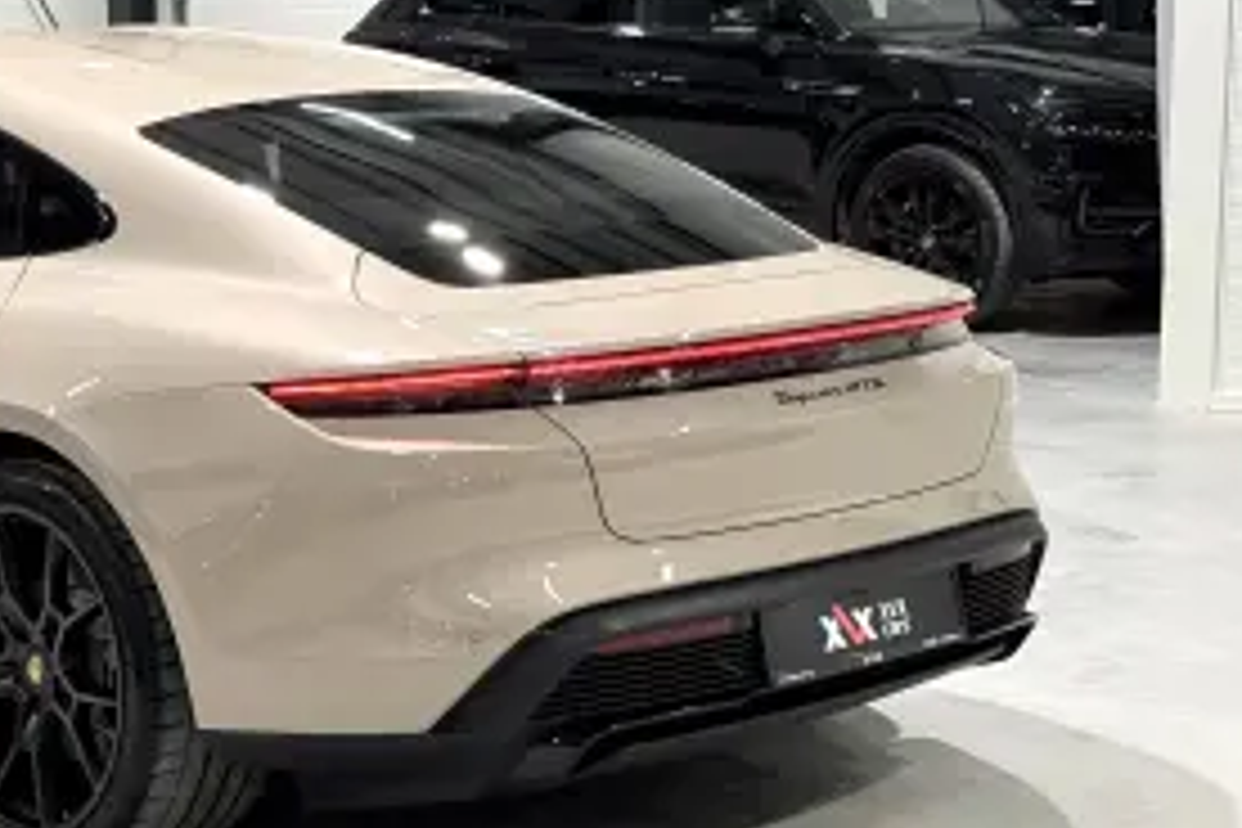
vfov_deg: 20.9
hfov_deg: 30.9
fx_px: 2242
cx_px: 508
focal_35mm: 65
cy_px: 432
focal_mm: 6.76
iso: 160
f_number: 1.78
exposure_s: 1/50
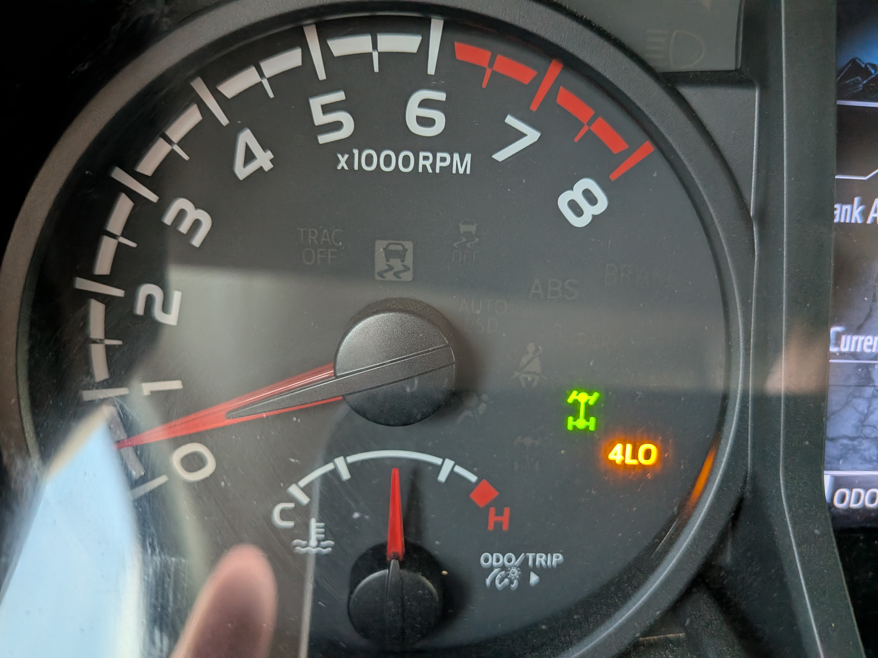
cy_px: 329
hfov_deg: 71.6
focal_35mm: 24
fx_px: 609
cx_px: 439
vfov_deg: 56.8
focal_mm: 4.53
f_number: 1.7
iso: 426
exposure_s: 1/60
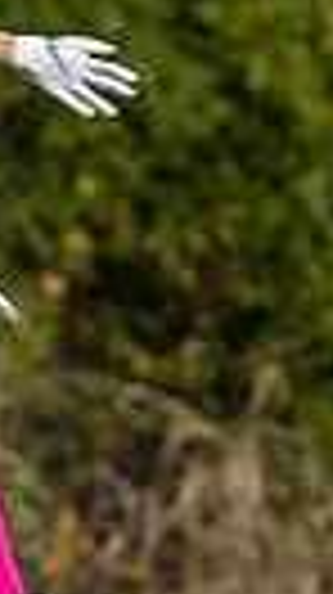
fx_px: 20790
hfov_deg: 0.9
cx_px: -606
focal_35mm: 1321
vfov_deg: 1.6
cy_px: 284
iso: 200
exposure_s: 1/1250
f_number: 3.5
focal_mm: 200
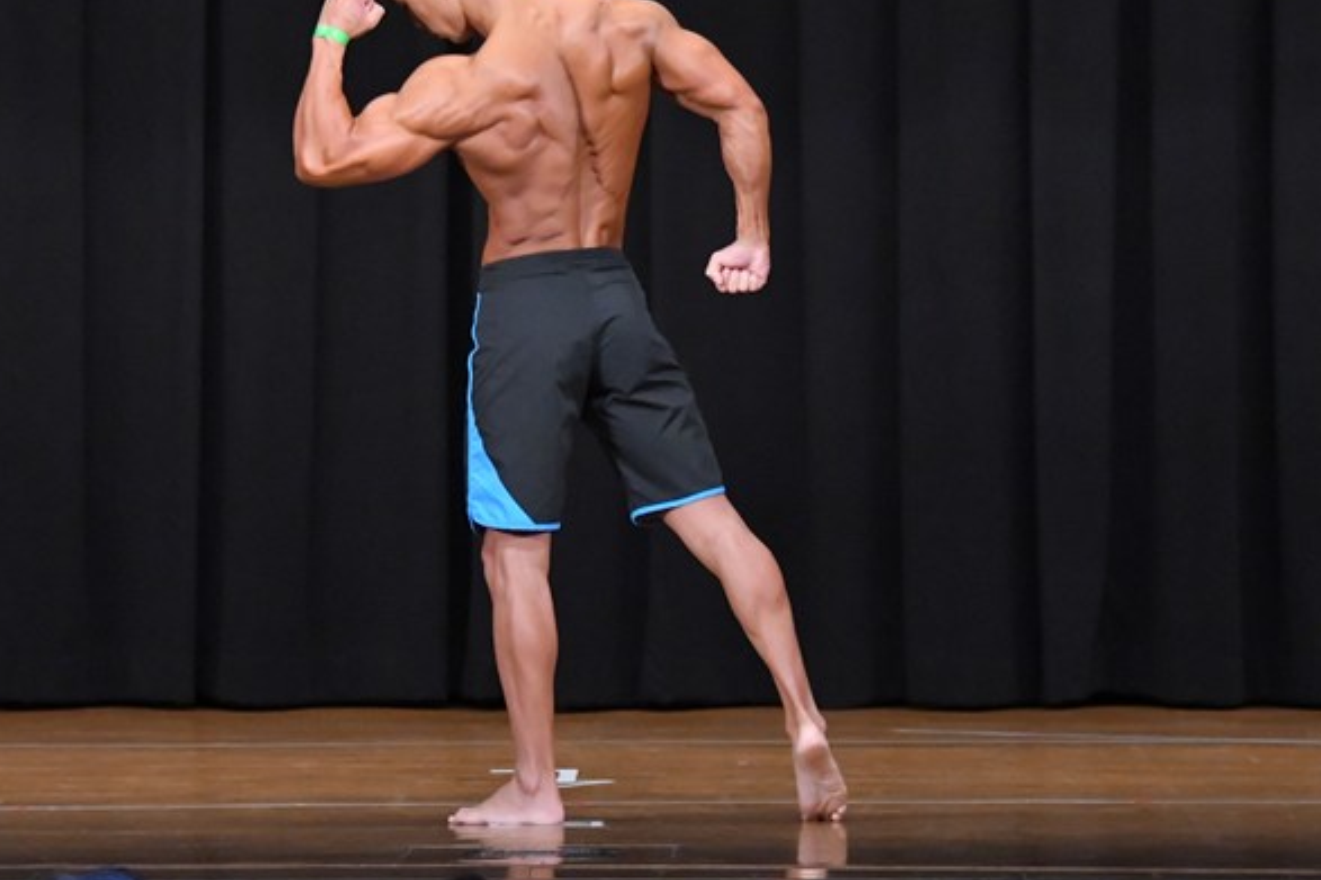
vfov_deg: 4.6
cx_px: 548
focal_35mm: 297
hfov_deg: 6.9
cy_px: 376
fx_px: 10895
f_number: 5.6
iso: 8000
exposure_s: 1/400
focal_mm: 150
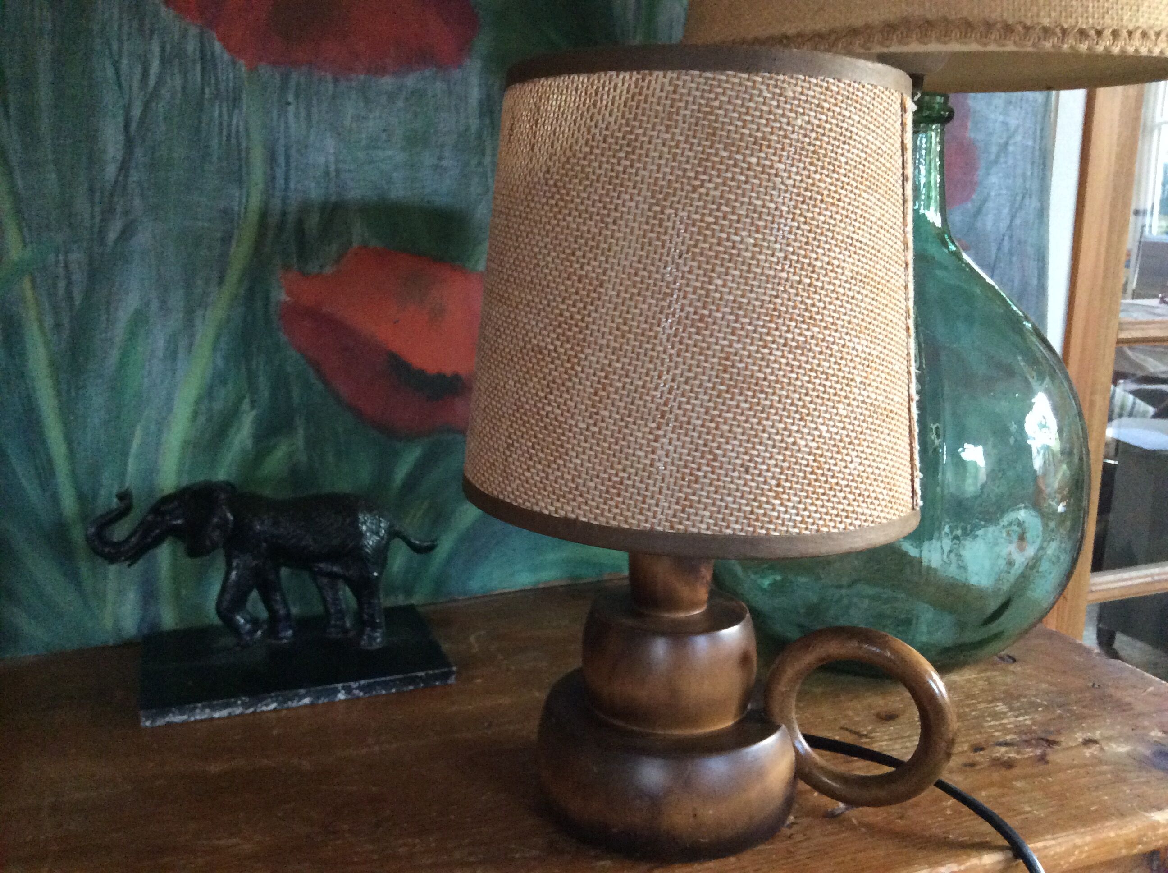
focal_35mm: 32
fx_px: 1078
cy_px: 436
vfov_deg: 44.1
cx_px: 584
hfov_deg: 56.9
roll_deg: +0.4
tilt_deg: -11.8
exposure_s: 1/25
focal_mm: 3.3
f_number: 2.4
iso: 320
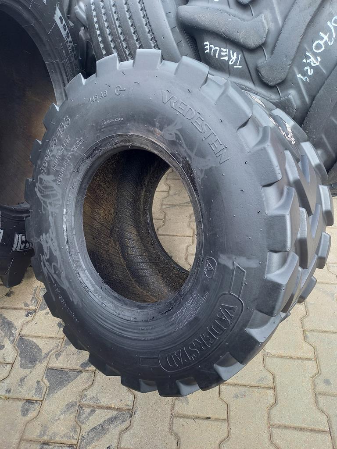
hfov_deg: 54.9
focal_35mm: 25
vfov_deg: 69.4
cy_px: 224
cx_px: 168
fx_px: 325
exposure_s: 1/100
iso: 50
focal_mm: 4.65
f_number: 1.8
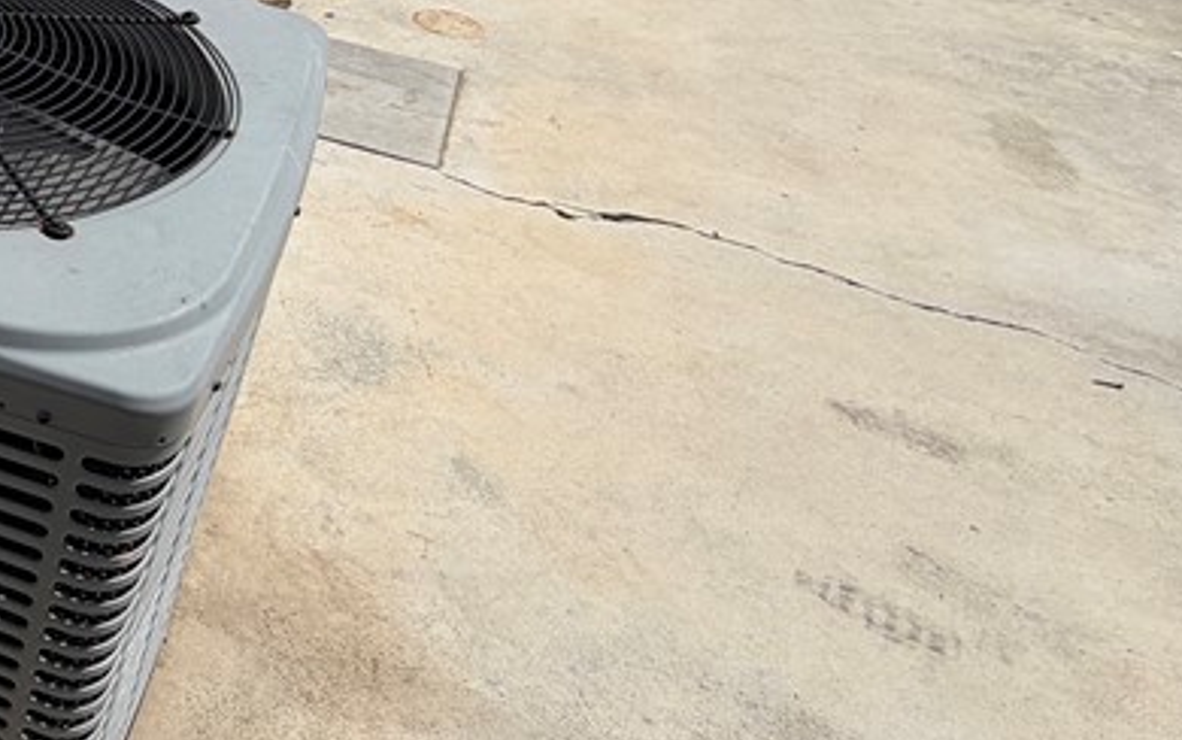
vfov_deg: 31.9
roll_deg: +1.0
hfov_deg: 37.4
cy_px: 143
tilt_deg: -32.9
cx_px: -255
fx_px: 1257
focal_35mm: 39
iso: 20
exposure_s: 1/1848
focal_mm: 2.22
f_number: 2.2
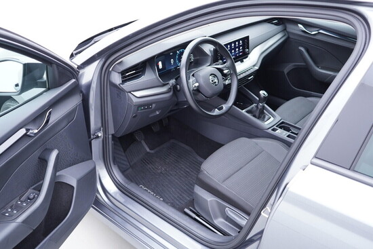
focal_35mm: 36
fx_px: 373
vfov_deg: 36.9
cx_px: 186
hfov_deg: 53.1
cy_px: 124
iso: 400
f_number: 2.8
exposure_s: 1/40
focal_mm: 24
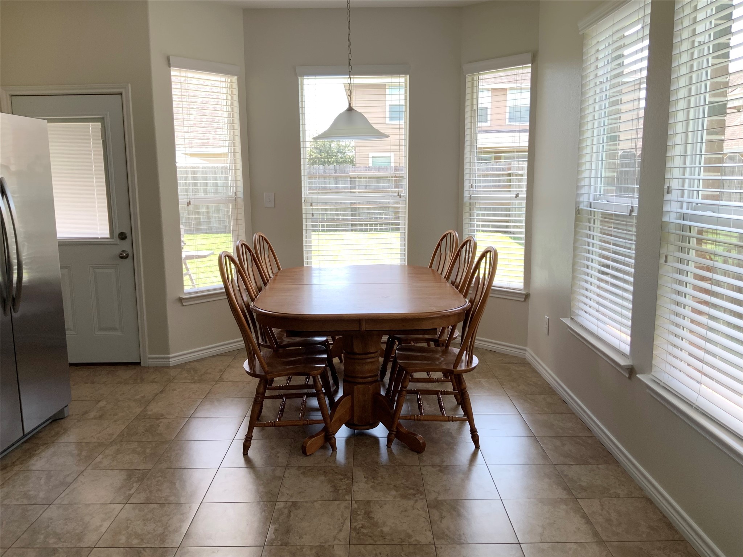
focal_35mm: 29
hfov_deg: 61.7
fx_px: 622
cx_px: 372
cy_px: 278
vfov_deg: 48.2
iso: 25
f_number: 1.8
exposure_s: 1/120
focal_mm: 3
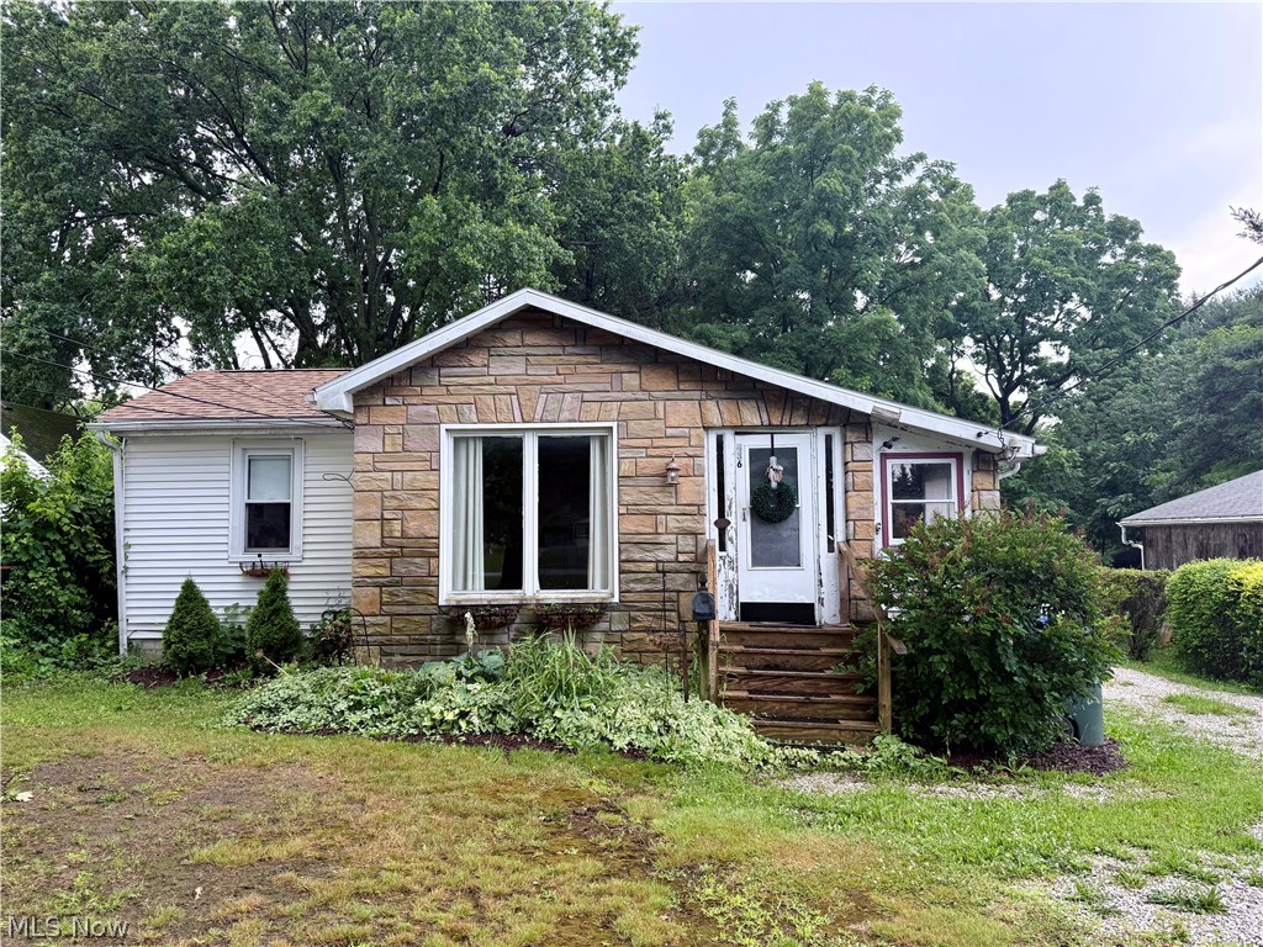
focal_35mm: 24
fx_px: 876
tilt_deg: +4.0
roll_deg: +0.6
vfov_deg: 56.8
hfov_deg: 71.6
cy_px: 474
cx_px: 632
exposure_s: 1/571
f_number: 1.78
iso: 100
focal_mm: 6.76
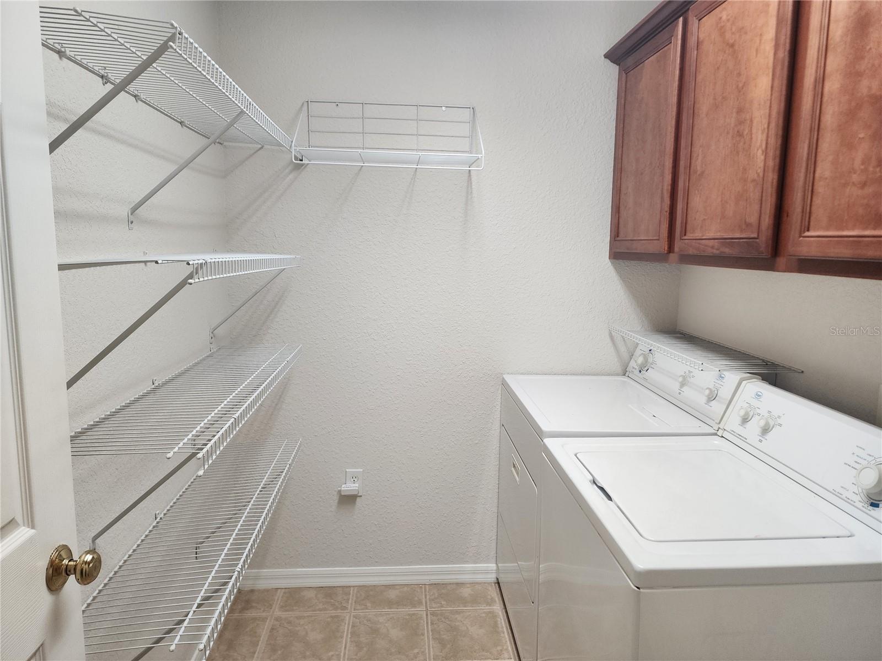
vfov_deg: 58.9
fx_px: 586
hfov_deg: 73.9
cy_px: 330
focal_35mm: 23
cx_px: 441
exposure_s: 1/120
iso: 125
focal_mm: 6.4
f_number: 1.8
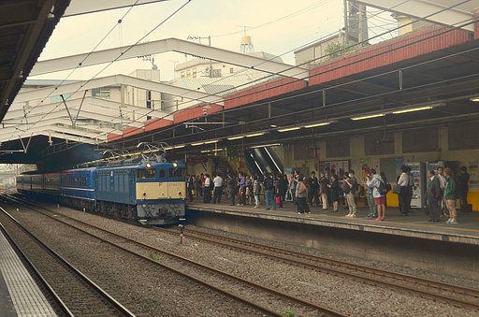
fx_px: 876
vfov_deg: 20.5
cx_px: 240
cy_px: 158
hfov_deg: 30.6
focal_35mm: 66
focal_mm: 44
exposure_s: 1/200
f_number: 7.1
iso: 200
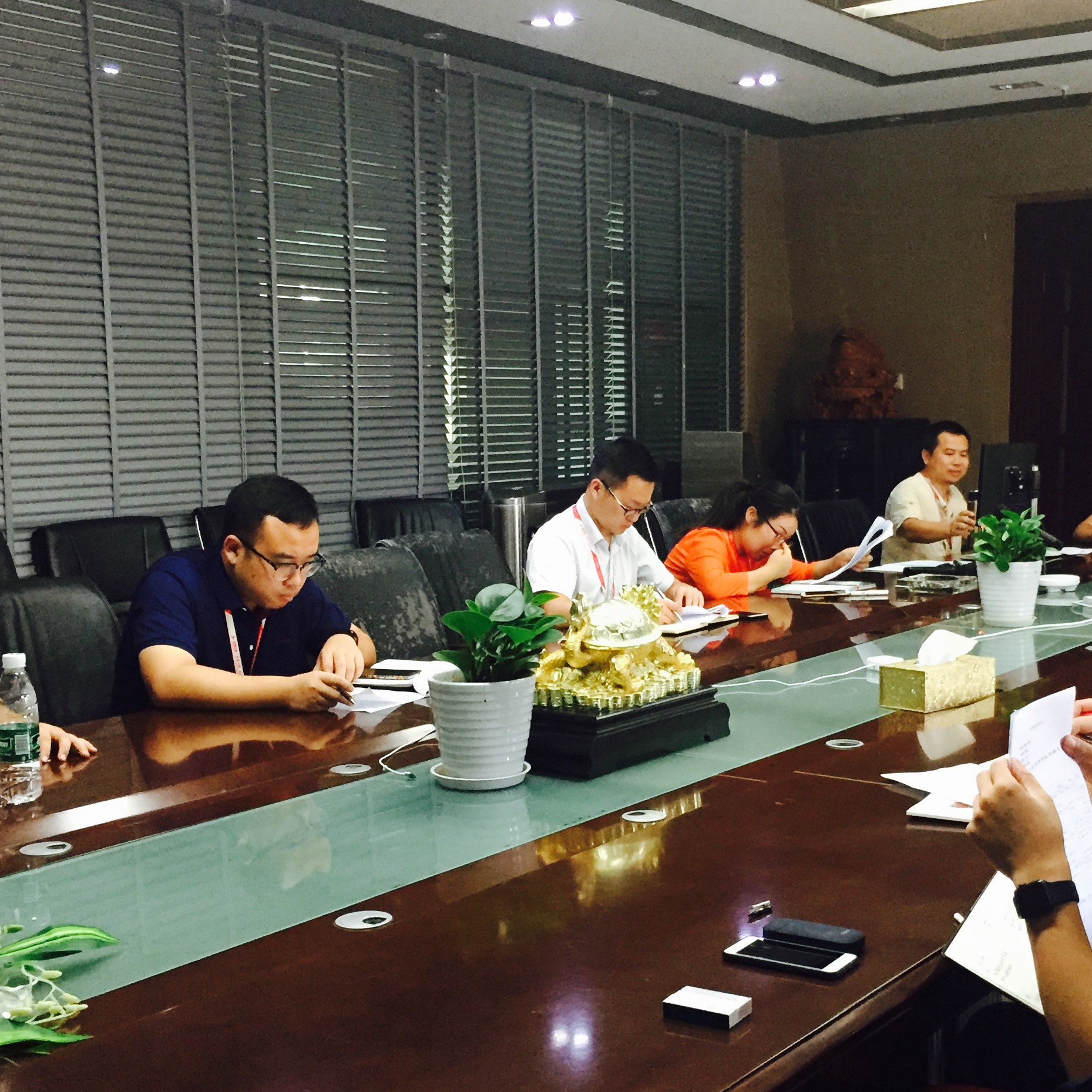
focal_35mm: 45
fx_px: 1606
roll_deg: -0.5
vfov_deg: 37.4
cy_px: 641
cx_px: 653
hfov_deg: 37.4
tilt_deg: -9.1
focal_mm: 4.15
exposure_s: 1/25
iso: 250
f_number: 2.2
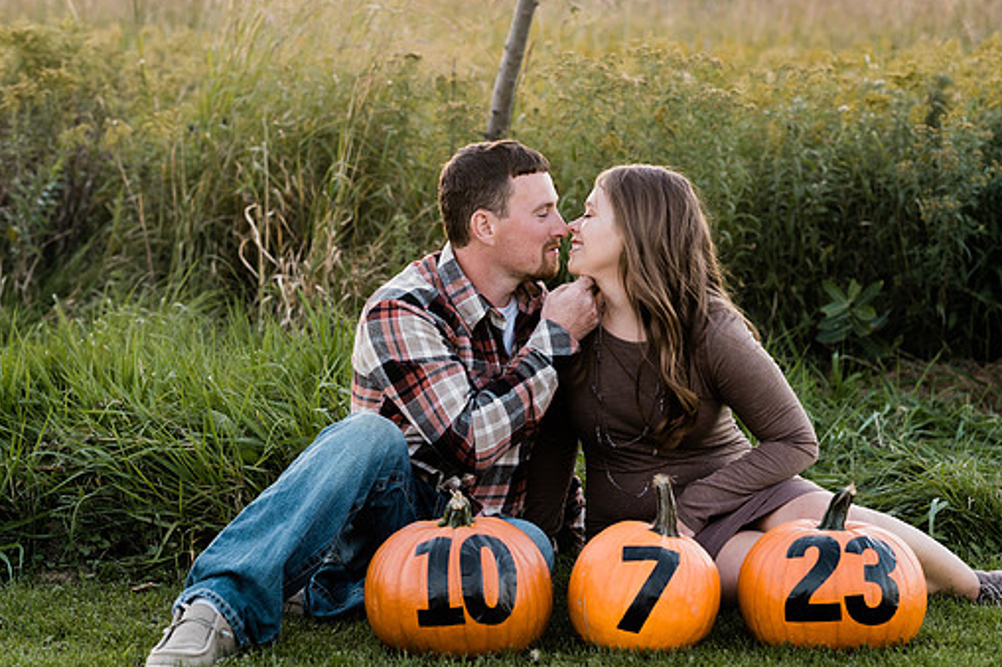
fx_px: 2698
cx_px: 548
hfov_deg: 21.0
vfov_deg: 14.1
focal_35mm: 97
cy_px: 351
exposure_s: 1/250
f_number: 4.5
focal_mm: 85
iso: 400
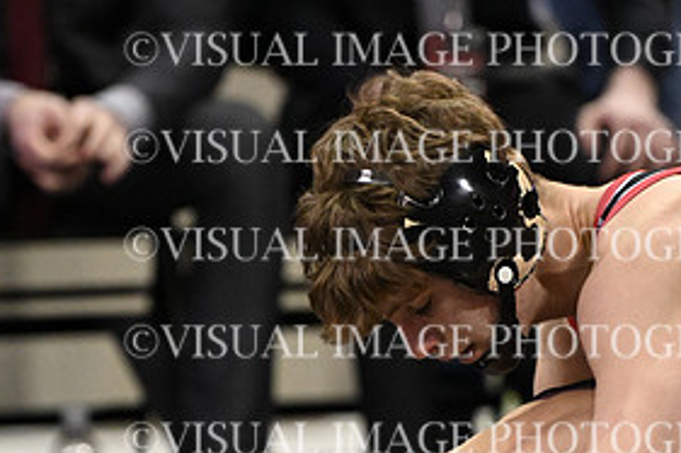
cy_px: 390
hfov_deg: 3.5
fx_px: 11116
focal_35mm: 588
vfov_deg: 2.3
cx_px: 475
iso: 4000
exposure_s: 1/1000
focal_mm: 190
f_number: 3.2
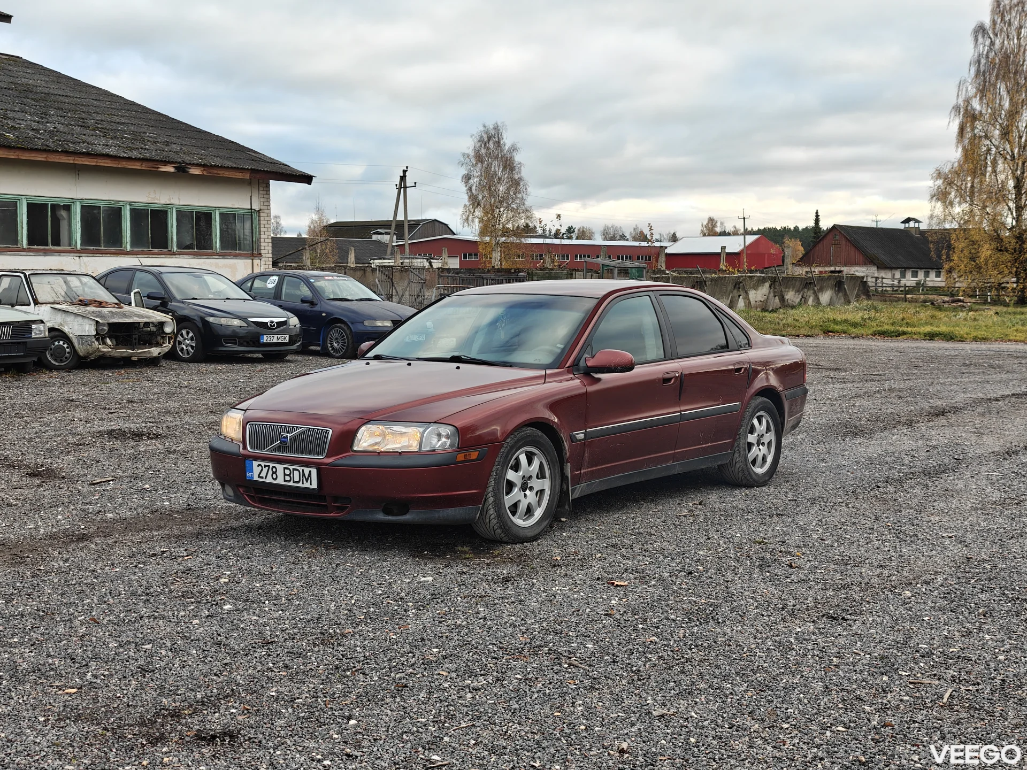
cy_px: 385
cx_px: 514
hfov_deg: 38.2
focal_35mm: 50
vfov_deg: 29.1
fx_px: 1483
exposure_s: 1/575
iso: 102
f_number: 1.68
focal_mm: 6.57
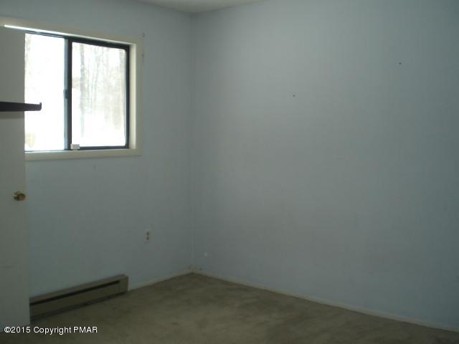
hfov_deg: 49.0
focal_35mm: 38
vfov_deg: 37.7
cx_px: 230
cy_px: 172
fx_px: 504
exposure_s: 1/160
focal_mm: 6.3
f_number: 3.1
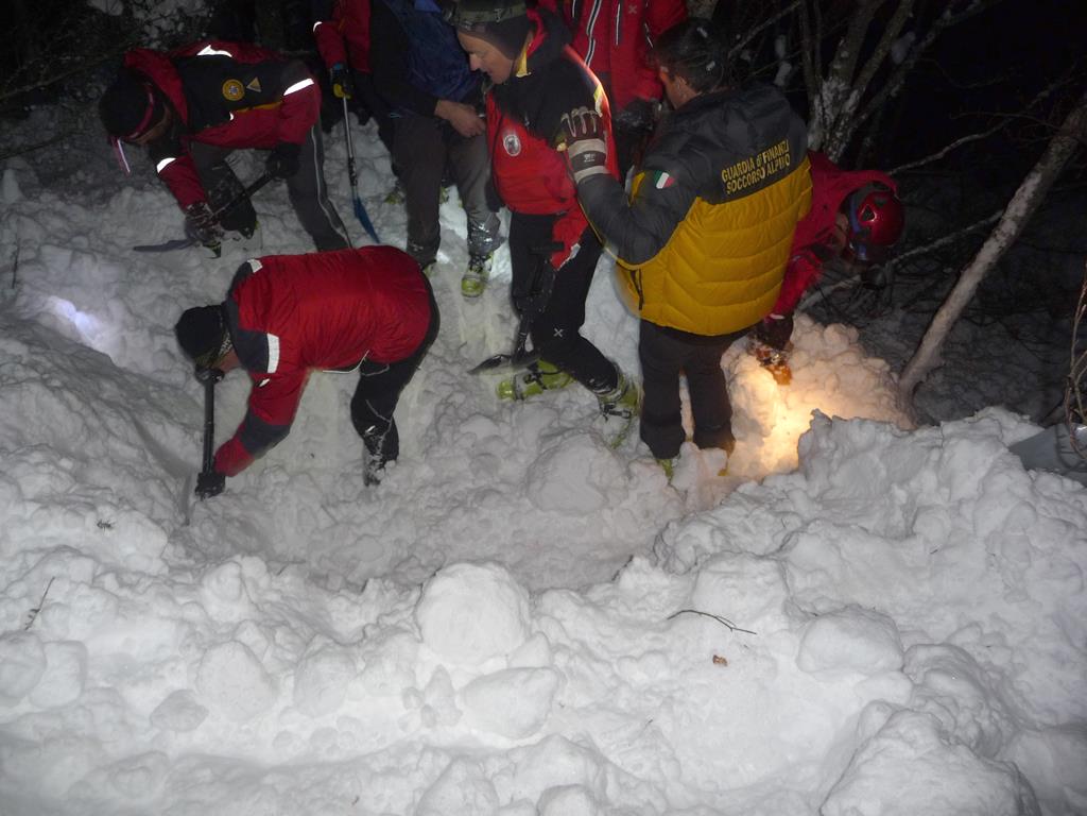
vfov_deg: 49.7
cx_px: 544
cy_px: 408
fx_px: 879
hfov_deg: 63.4
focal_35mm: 28
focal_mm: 4.7
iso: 100
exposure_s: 1/8
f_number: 3.3
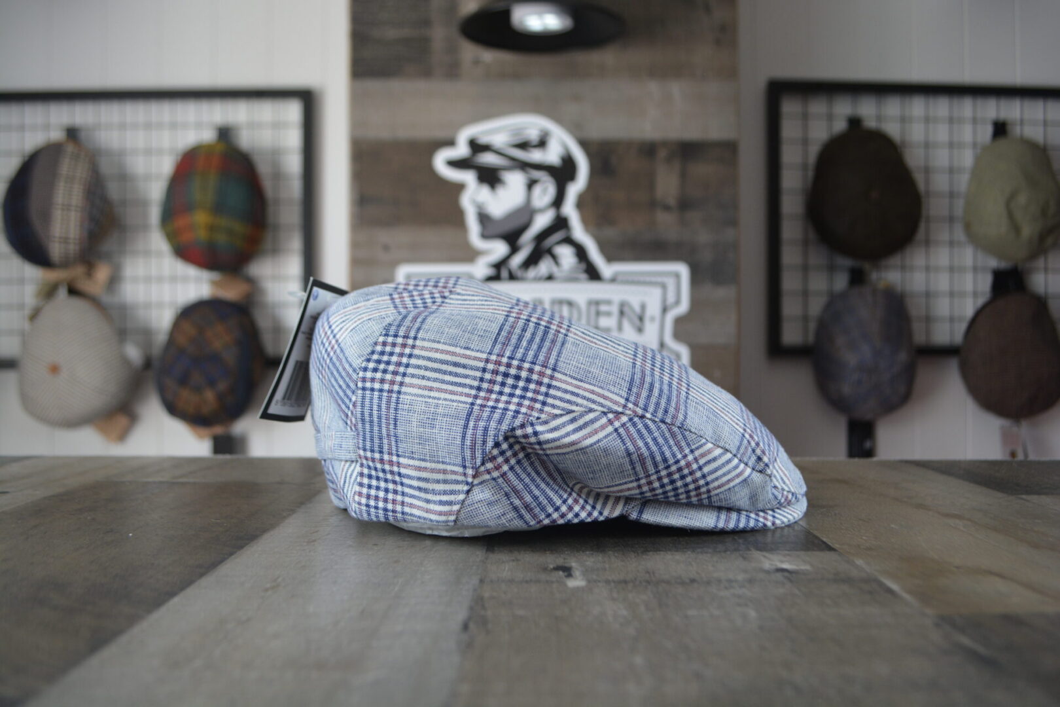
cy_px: 354
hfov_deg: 61.9
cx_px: 530
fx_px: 883
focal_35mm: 30
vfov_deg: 43.6
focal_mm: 20
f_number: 4.5
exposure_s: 1/80
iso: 400
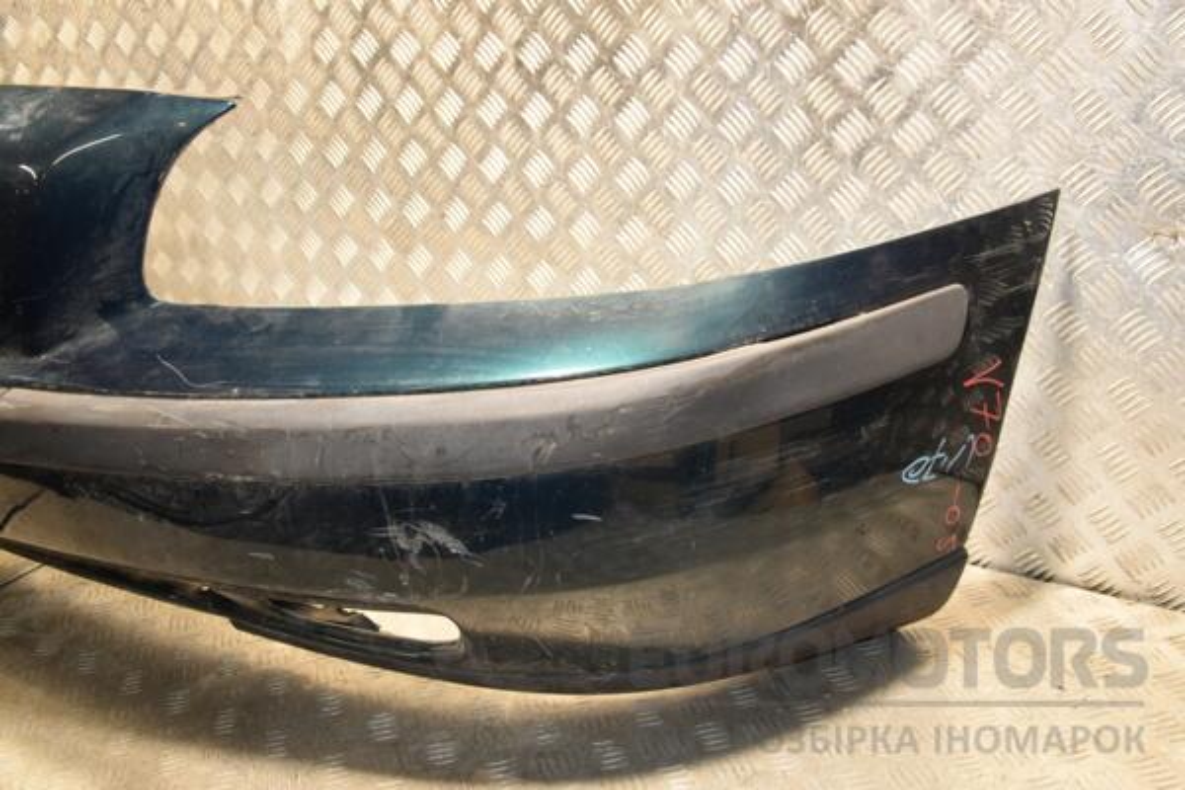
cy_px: 395
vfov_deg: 35.5
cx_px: 592
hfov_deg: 51.3
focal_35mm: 38
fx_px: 1234
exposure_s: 1/100
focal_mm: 25
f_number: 5
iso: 800
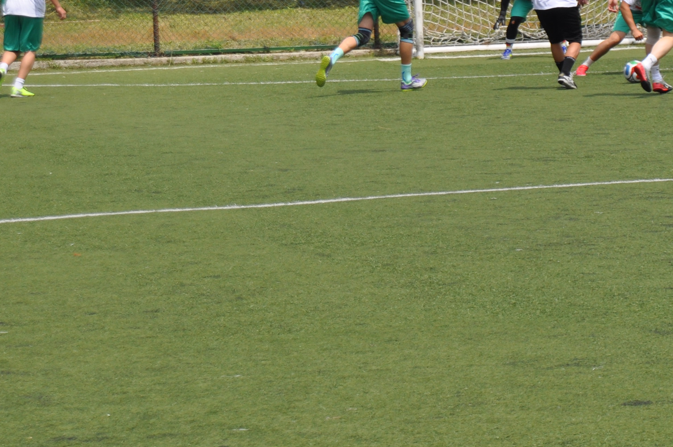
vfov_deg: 6.6
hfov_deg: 9.9
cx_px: 737
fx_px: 3846
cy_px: 56
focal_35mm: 206
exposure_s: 1/800
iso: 200
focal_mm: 62
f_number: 7.1
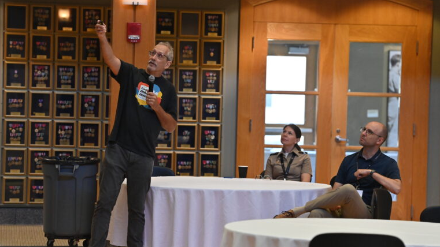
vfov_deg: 8.2
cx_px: 220
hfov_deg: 14.5
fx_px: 1727
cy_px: 135
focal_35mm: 148
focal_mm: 140
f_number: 4
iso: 5000
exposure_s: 1/500
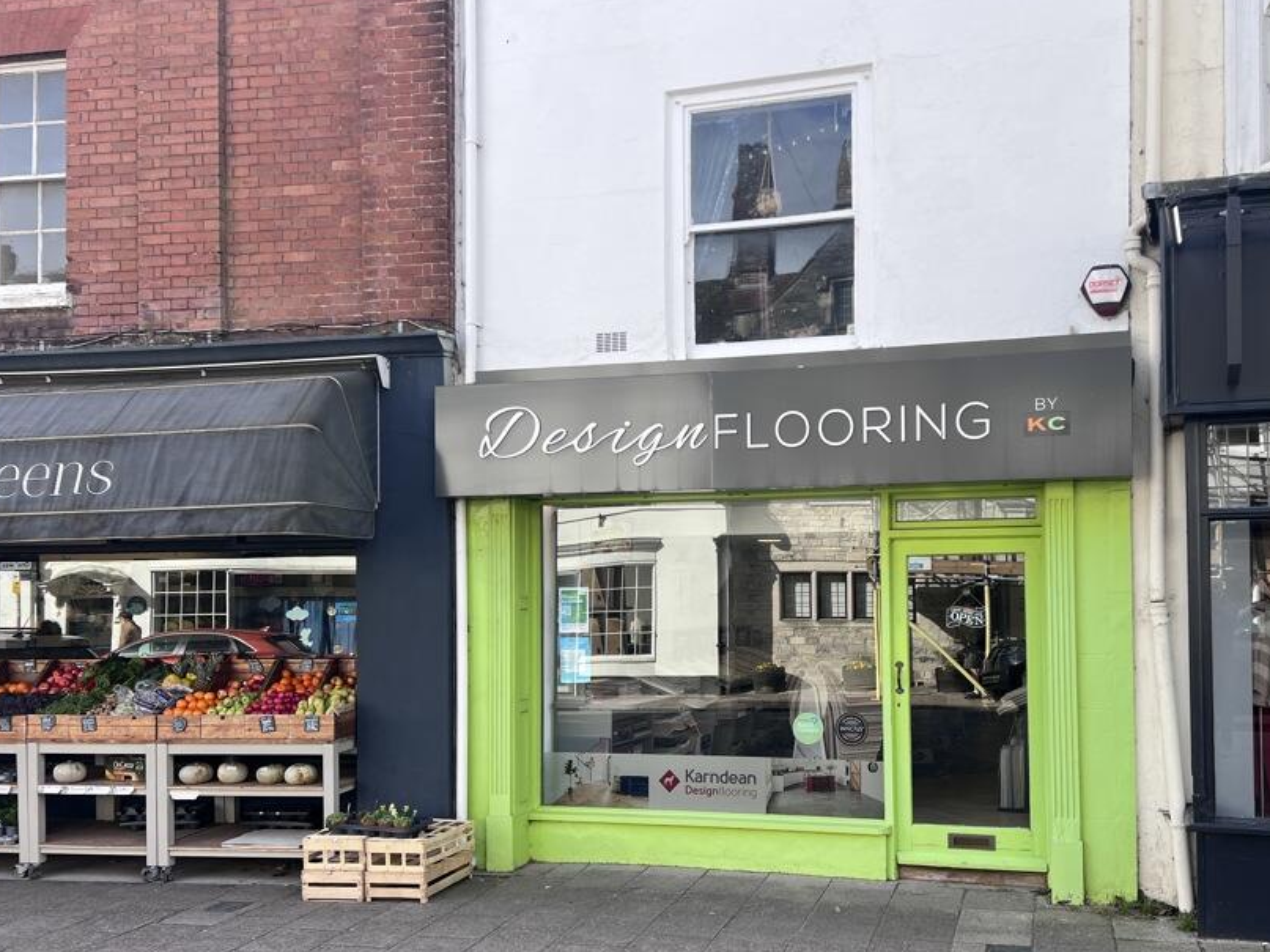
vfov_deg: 42.8
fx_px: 1211
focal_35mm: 33
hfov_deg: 54.9
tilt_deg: -0.9
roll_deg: -0.5
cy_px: 562
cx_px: 763
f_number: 1.5
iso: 50
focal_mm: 5.7
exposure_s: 1/982
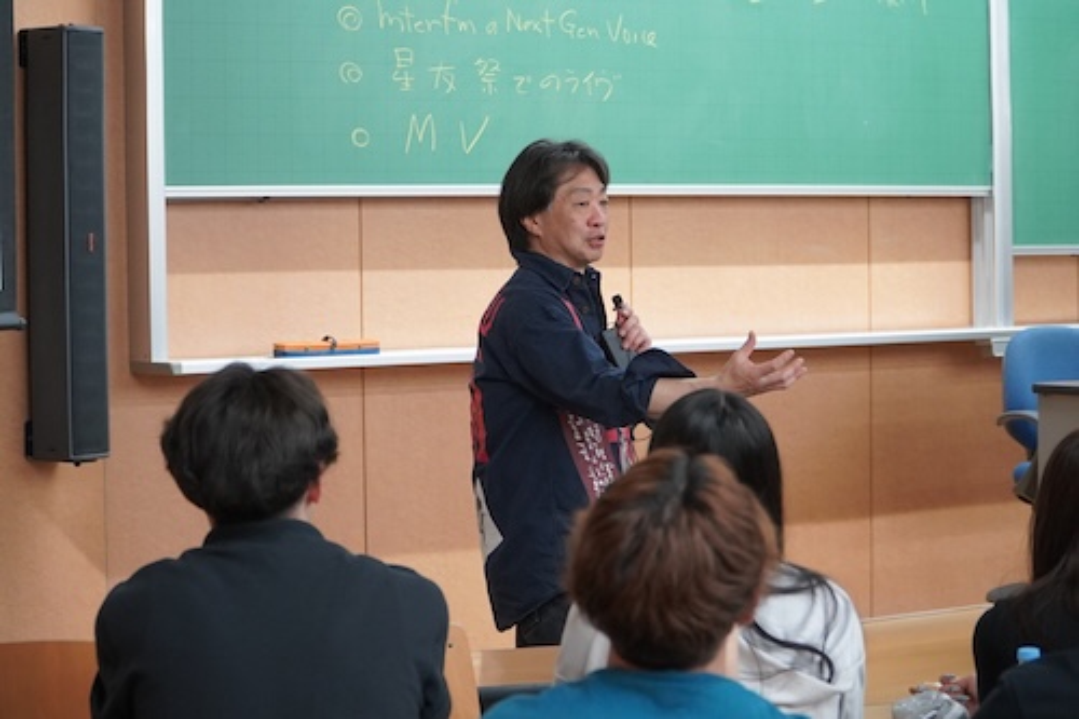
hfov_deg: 24.2
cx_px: 540
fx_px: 2517
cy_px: 360
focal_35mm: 84
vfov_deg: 16.3
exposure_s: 1/160
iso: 3200
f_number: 4
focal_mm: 56
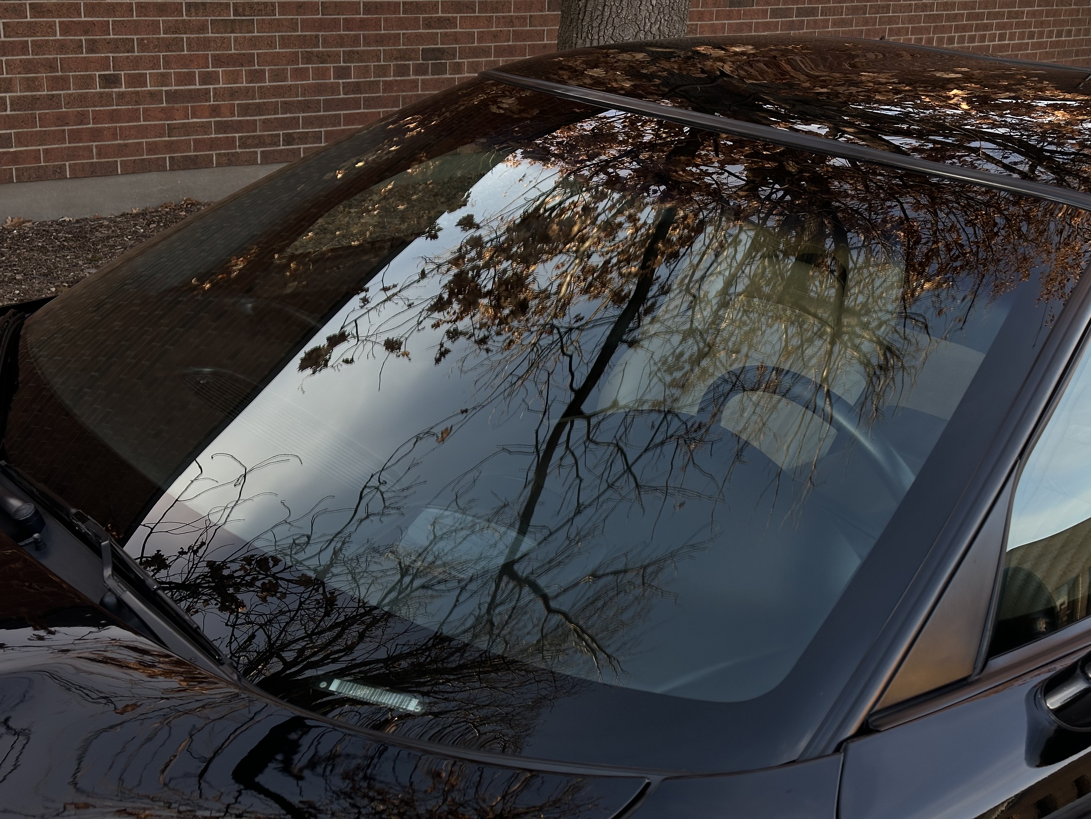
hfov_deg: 39.7
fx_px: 1513
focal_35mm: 48
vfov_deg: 30.3
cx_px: 546
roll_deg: -2.3
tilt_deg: -19.0
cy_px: 410
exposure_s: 1/709
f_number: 1.78
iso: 64
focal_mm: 6.86
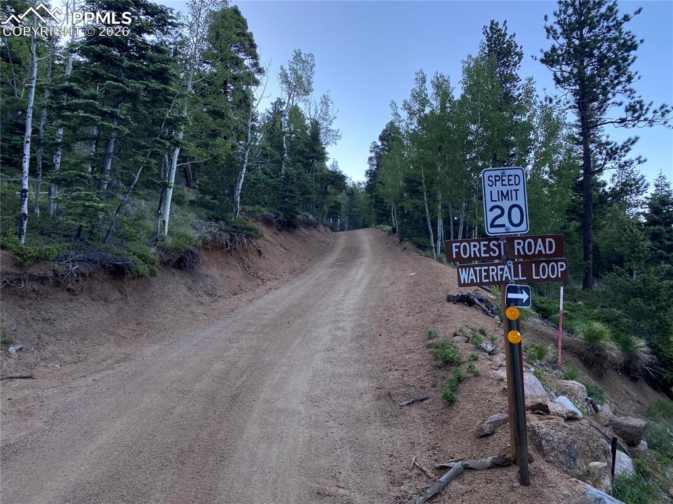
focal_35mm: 26
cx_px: 336
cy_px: 252
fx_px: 505
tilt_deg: +3.0
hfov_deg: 67.3
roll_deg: +1.2
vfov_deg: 53.0
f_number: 1.8
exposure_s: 1/778
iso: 32
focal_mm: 4.25
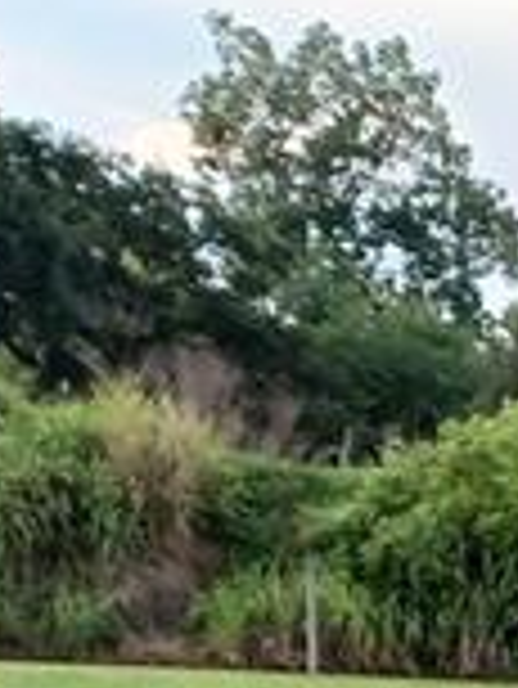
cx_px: 1446
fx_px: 3327
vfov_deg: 10.7
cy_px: 1412
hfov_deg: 7.9
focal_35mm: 167
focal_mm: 4.6
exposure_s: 1/60
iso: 100
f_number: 1.8
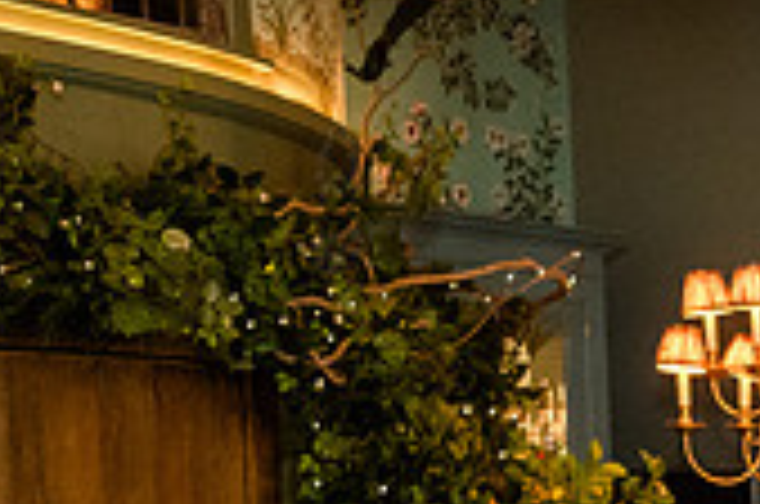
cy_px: 850
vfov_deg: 10.2
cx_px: 1245
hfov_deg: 14.7
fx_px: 2676
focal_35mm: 127
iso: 4000
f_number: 4.5
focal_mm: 35
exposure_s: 1/200
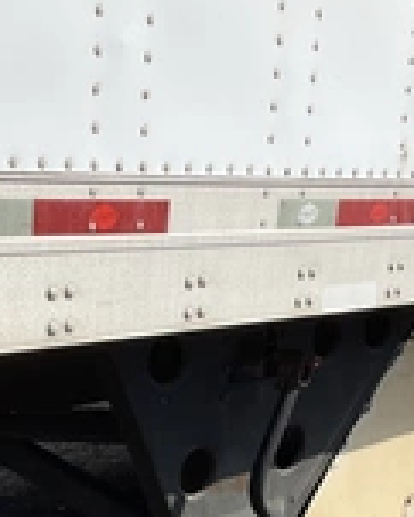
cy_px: 493
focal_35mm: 75
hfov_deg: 20.4
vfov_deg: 24.4
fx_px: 1148
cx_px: 164
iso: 25
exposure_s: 1/2427
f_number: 1.8
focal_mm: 3
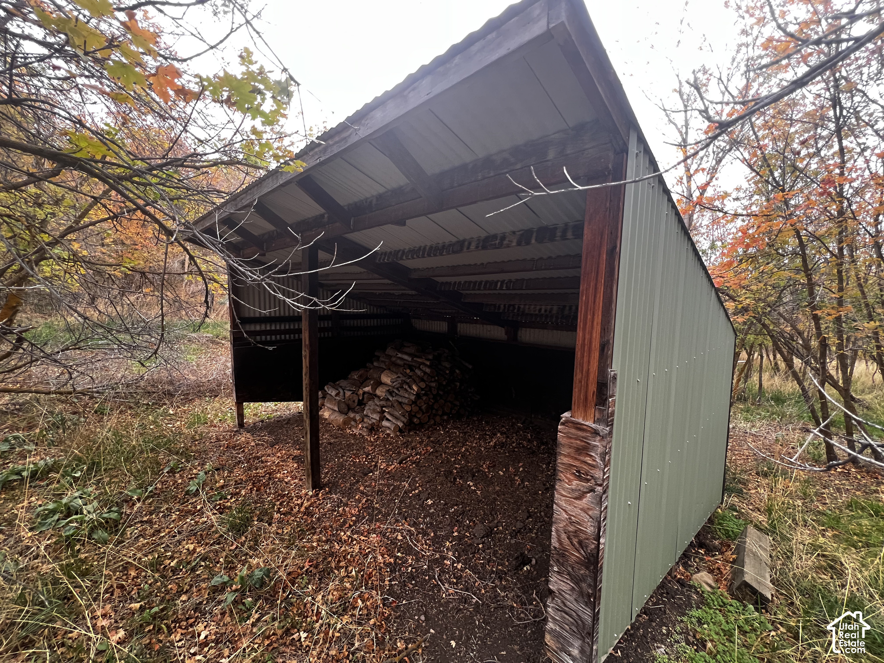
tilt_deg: -6.9
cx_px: 442
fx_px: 332
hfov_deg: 106.2
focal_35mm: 13
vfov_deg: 89.9
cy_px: 332
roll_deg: +0.9
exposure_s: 1/61
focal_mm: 1.57
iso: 250
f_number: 1.8
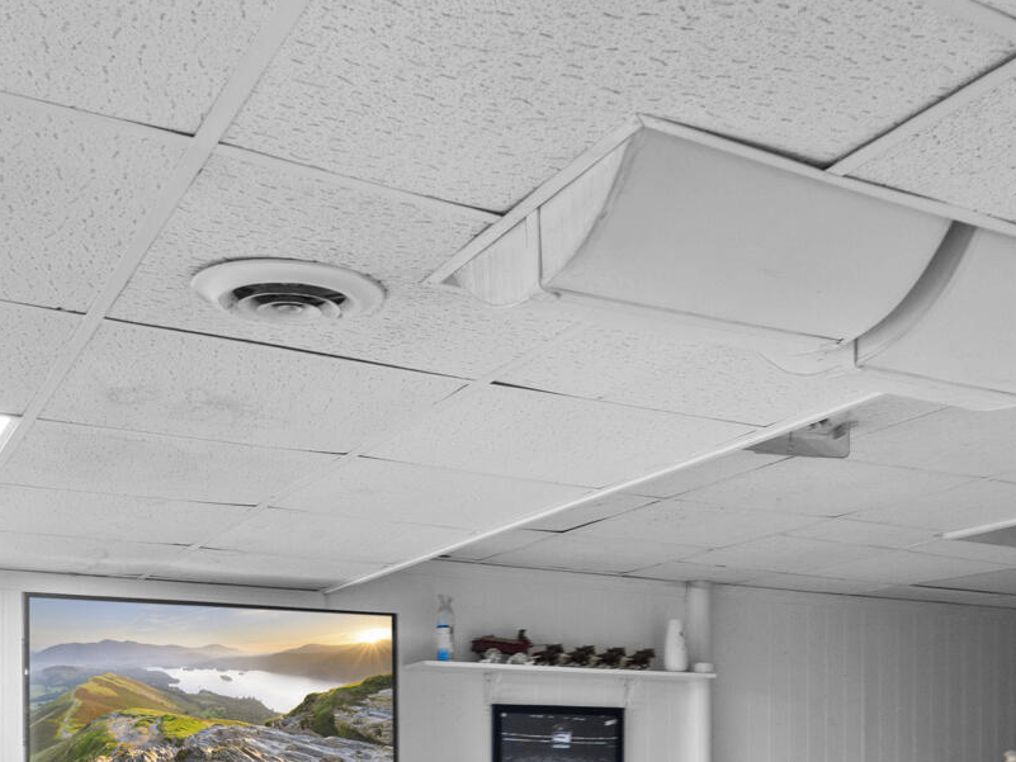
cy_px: 768
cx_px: 616
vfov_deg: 29.9
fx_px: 1321
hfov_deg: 41.8
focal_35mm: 45
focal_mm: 10
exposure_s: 1/1.67
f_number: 8
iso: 400
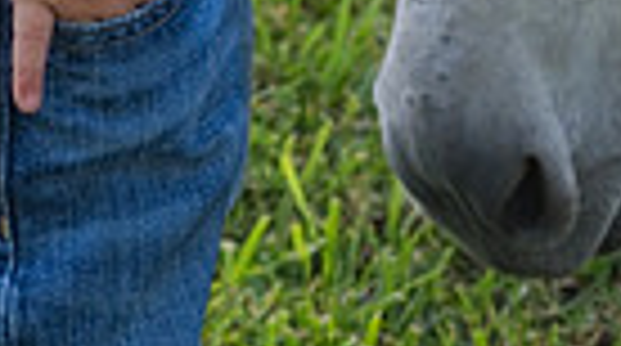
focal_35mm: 203
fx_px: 3336
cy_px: -674
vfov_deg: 5.6
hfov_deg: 10.6
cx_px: 58
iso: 400
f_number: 5.6
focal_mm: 46
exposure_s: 1/320
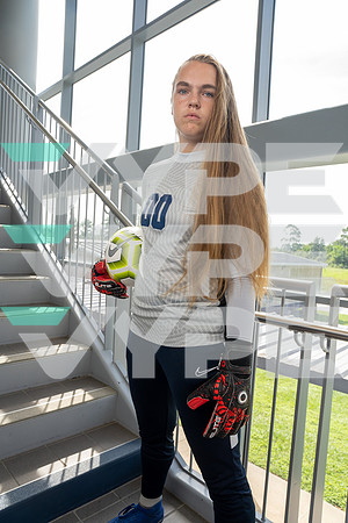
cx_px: 174
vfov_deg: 71.5
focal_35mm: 25
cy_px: 262
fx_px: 362
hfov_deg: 51.3
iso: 800
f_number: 7.1
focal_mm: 25
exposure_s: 1/250
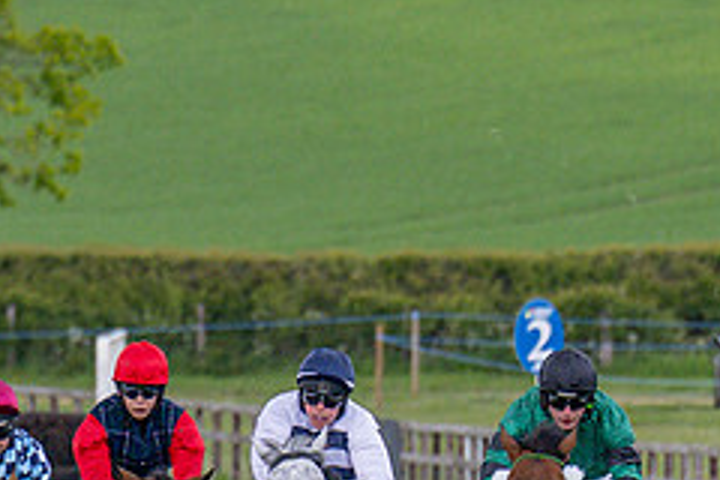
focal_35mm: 1430
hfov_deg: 1.4
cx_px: -197
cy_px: 821
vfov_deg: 1.0
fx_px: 28598
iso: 400
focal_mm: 200
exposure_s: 1/1600
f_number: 4
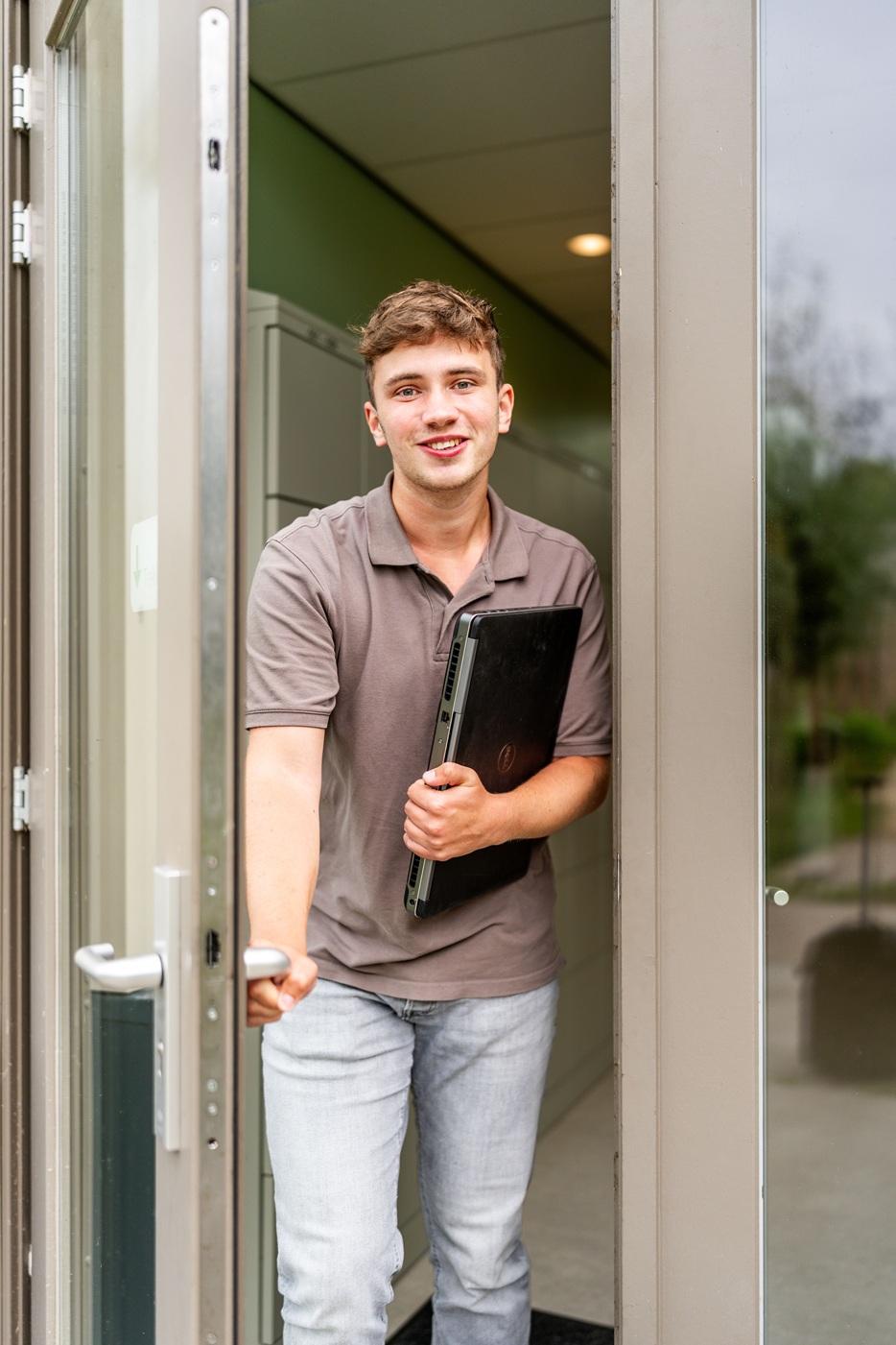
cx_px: 448
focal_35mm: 35
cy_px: 672
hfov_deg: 37.9
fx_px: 1307
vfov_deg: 54.4
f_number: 1.2
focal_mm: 35
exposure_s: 1/2000
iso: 125
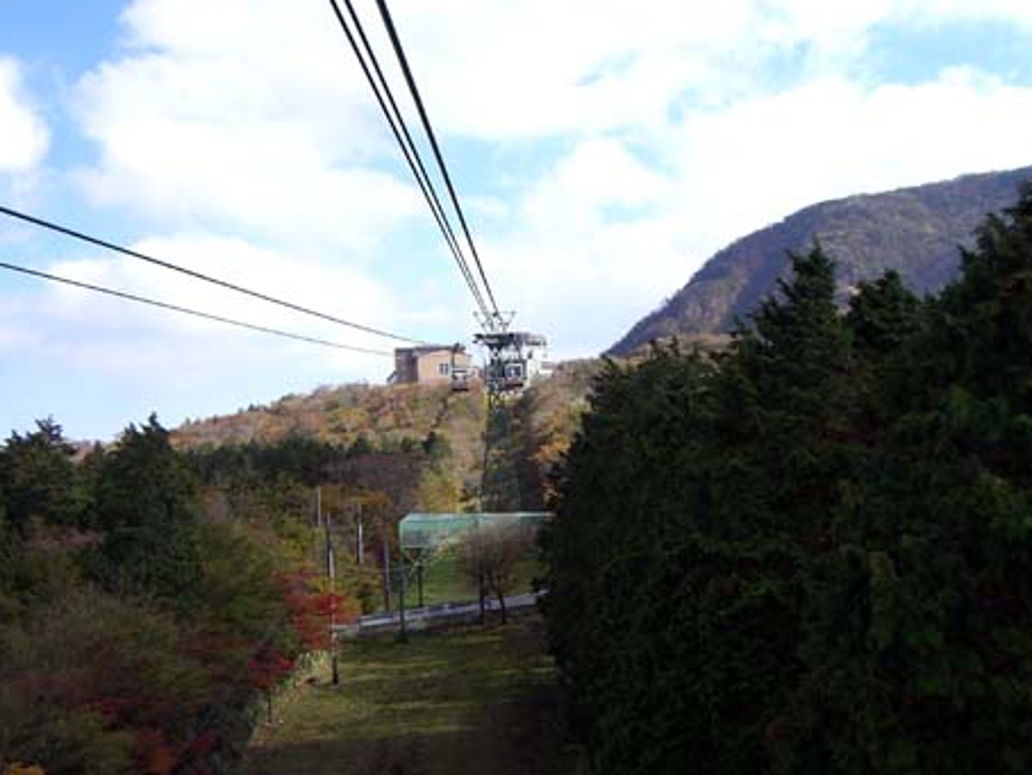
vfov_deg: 31.5
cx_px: 473
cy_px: 447
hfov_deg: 41.2
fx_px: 1372
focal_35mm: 46
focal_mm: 6.2
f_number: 4.3
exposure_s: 1/400
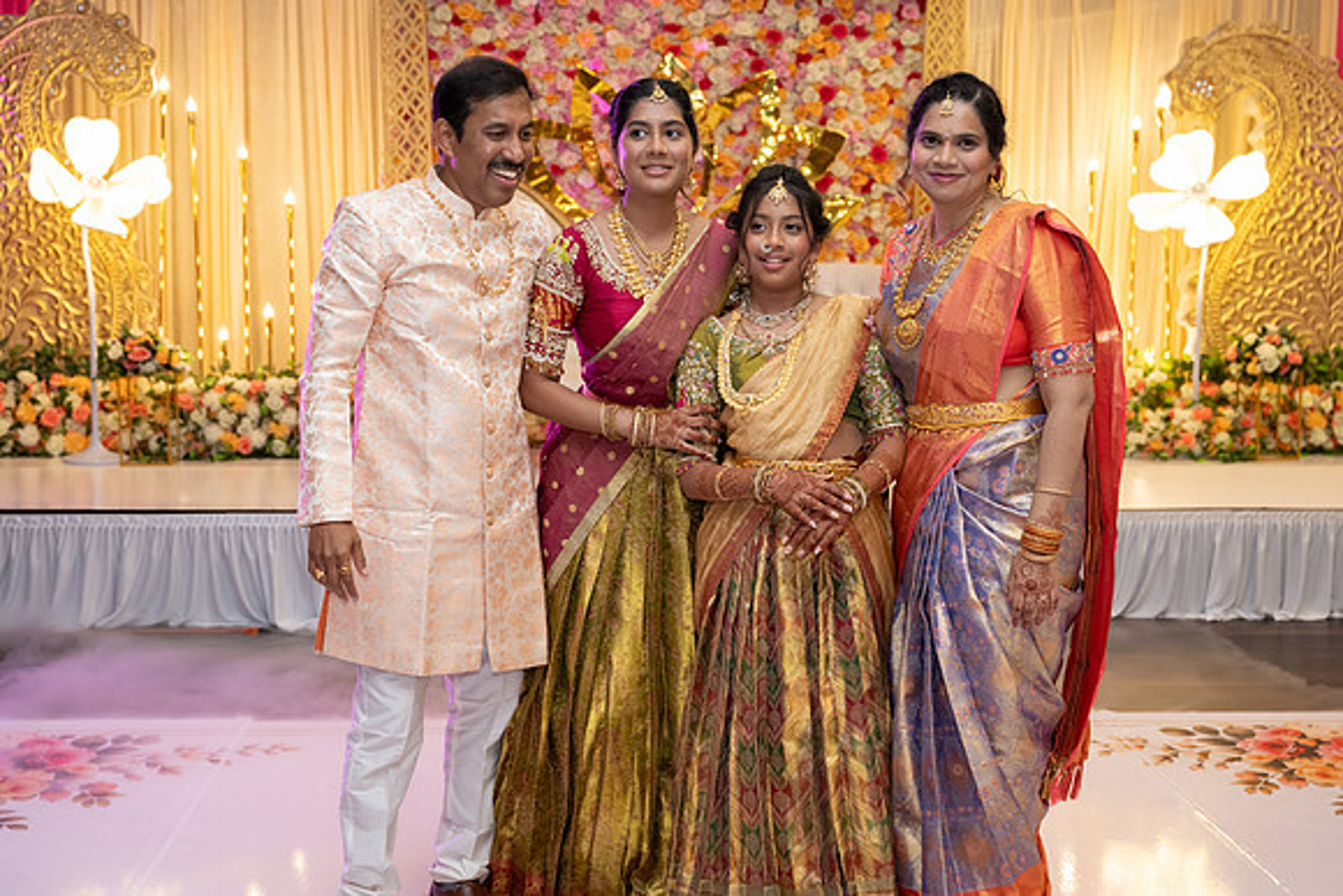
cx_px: 672
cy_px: 448
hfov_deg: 41.3
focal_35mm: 48
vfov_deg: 28.2
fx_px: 1784
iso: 1250
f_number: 4
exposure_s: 1/160
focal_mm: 45
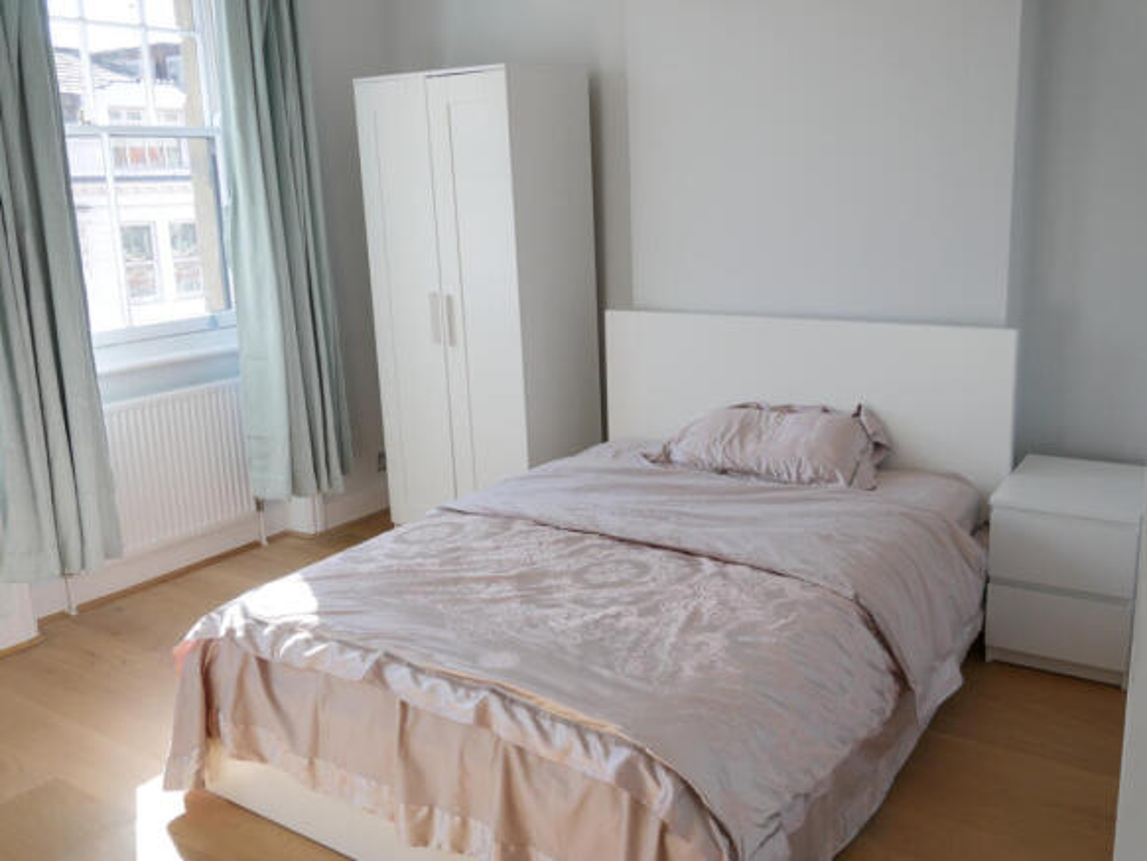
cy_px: 430
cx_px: 574
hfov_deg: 53.9
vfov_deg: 41.8
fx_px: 1127
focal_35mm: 34
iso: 200
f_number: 4.5
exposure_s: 1/125
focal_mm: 17
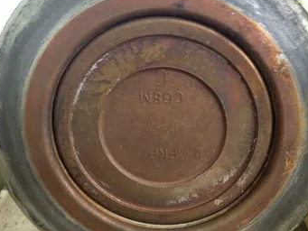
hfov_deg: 45.8
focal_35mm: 41
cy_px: 122
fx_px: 365
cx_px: 160
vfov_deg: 35.1
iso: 500
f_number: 2.4
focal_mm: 4.28
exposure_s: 1/15
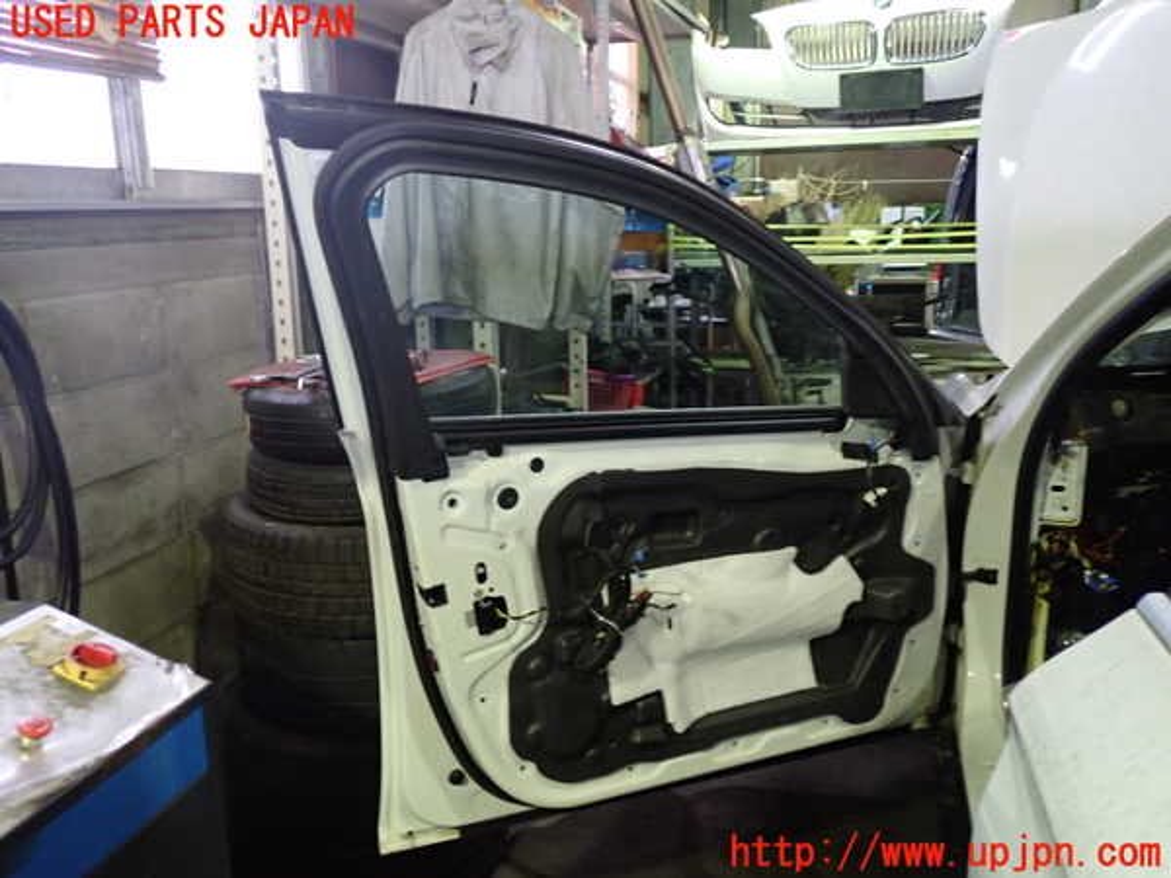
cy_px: 439
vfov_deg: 46.8
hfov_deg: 60.0
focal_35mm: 30
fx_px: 1015
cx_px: 586
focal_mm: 5.4
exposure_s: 1/30
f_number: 2.3
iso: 640
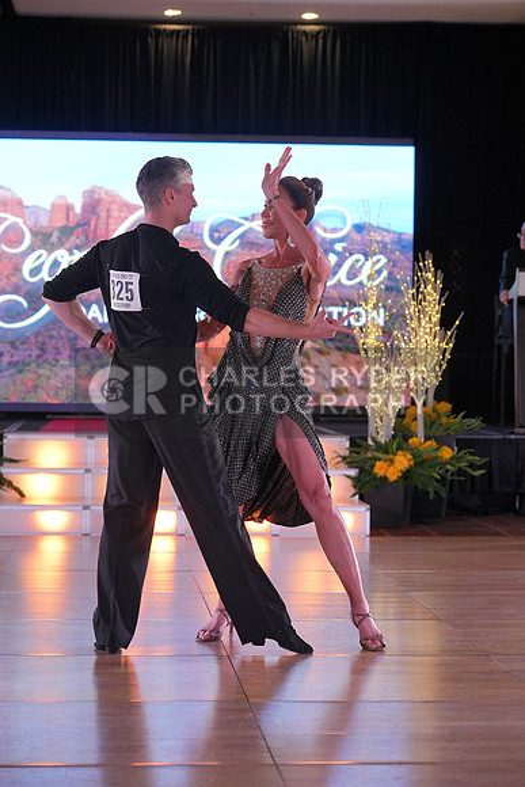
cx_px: 262
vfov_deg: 23.9
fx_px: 1858
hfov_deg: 16.1
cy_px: 394
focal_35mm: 85
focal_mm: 85
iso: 1600
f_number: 4
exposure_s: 1/400
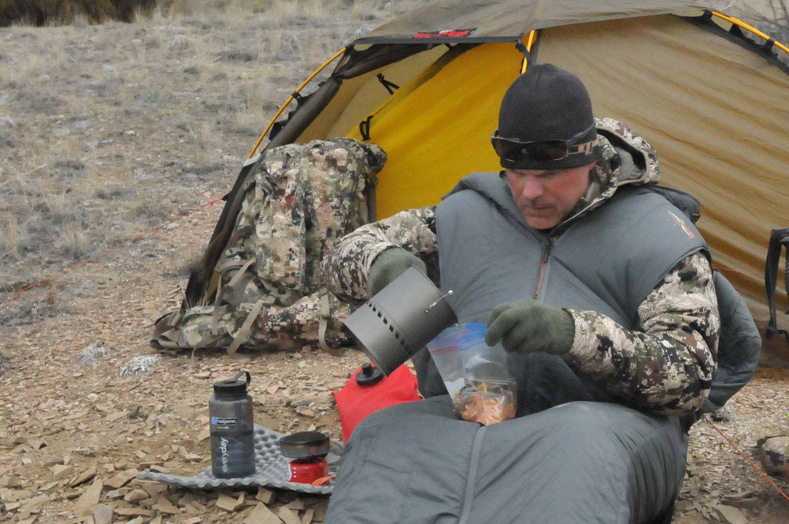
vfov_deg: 24.0
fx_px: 1226
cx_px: 566
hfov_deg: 35.1
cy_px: 337
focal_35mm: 56
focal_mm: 24
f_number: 7.1
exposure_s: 1/3200
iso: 3200
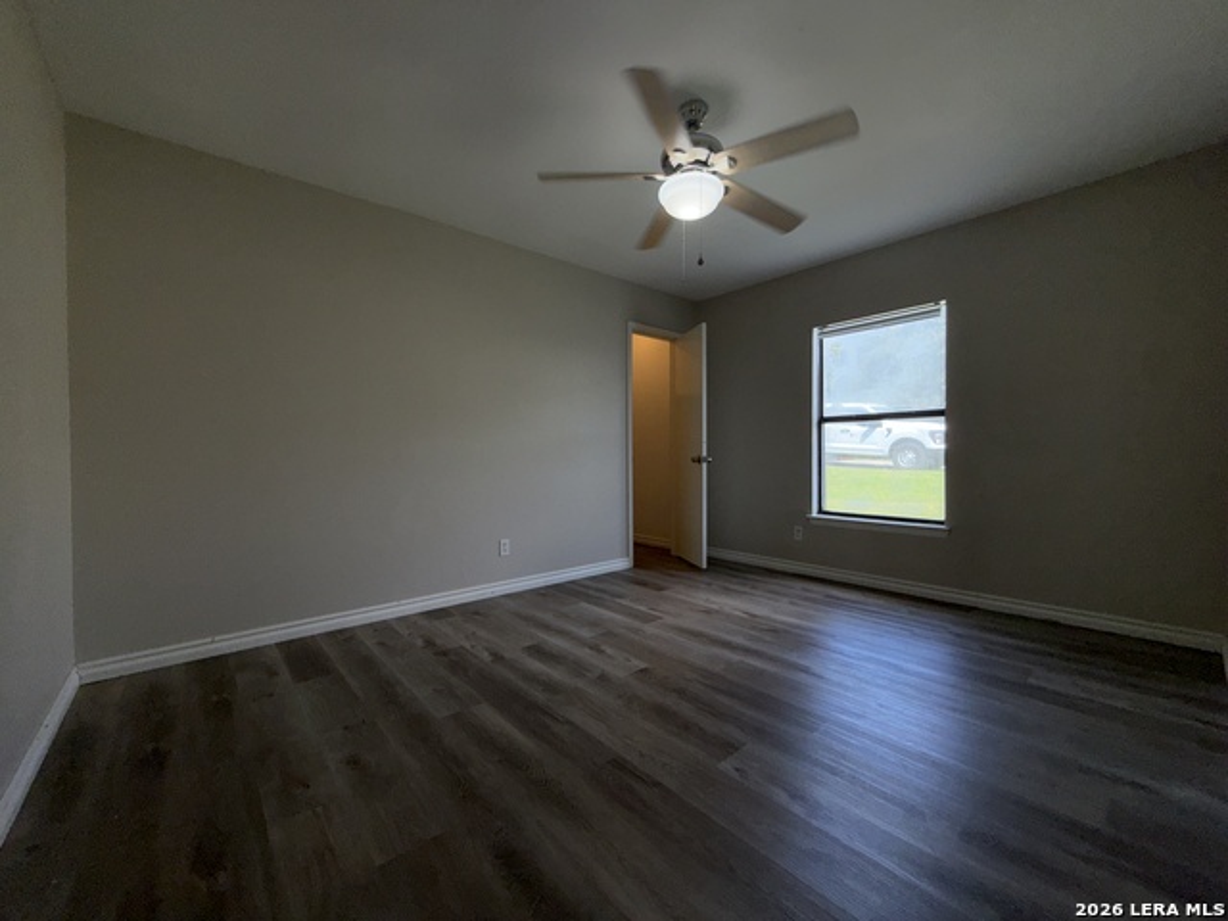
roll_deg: +0.1
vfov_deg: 85.7
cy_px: 460
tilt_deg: +0.6
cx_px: 614
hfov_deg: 102.1
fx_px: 497
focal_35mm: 14
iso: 16
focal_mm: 2.22
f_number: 2.2
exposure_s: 1/123
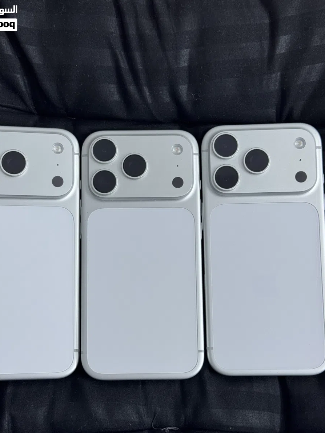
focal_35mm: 55
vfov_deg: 34.9
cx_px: 142
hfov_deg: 26.6
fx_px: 688
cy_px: 244
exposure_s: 1/50
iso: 50
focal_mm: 6.76
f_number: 1.78
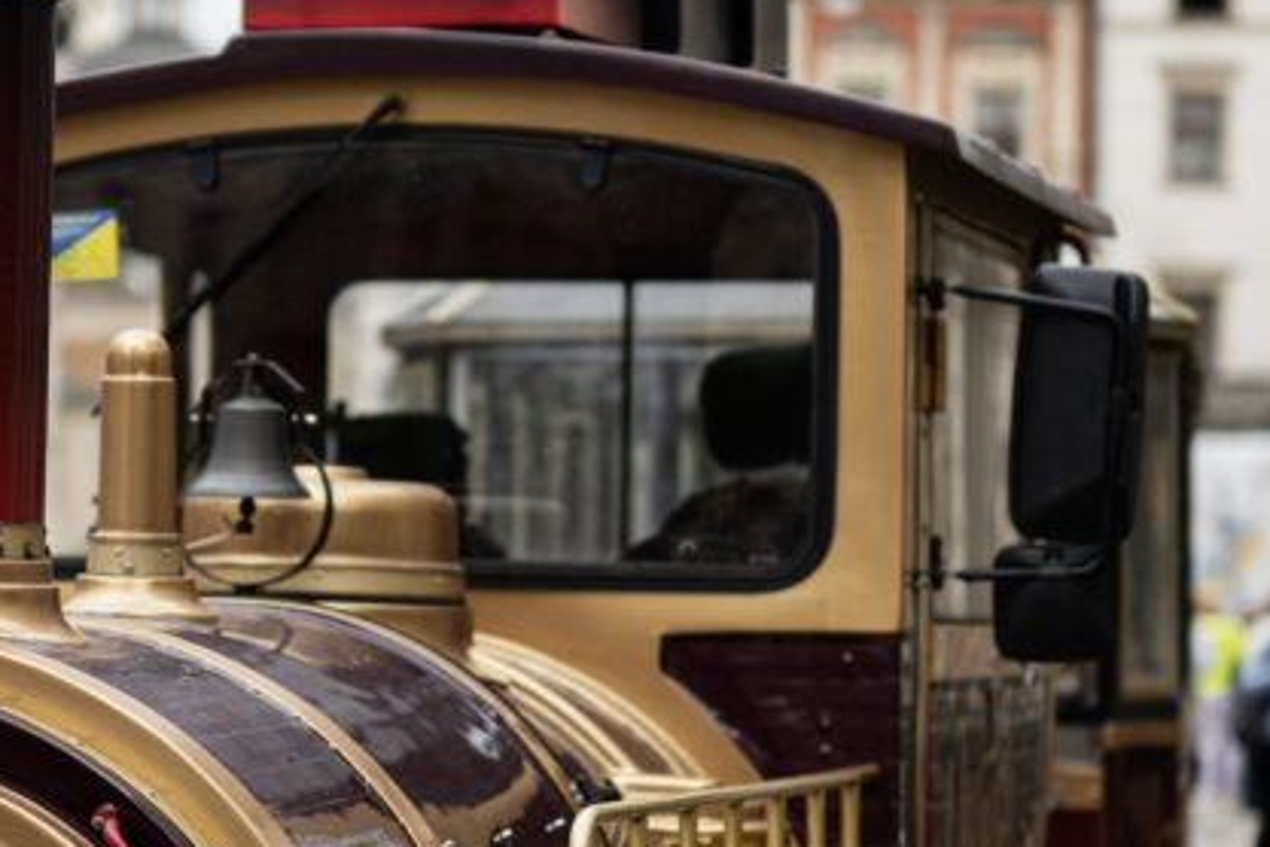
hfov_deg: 14.8
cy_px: 568
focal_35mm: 138
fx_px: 4868
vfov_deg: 9.9
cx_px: 378
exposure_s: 1/1600
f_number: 1.2
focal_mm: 50
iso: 250
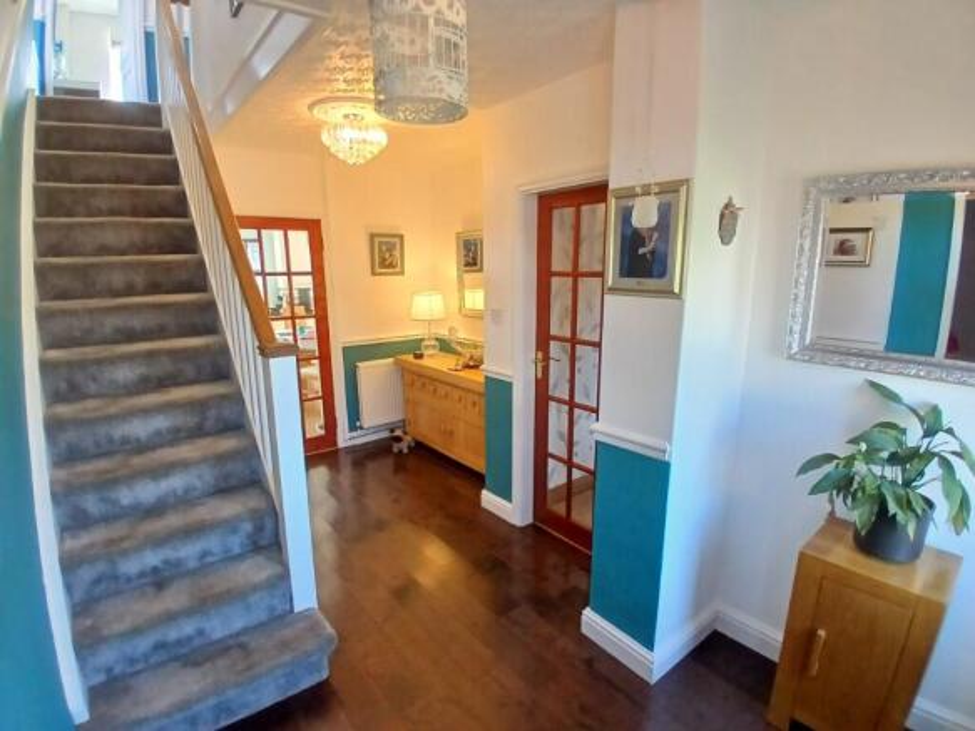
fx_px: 479
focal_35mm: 17
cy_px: 366
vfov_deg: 74.7
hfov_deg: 91.0
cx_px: 488
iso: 200
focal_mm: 1.4
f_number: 2.2
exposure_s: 1/33.3
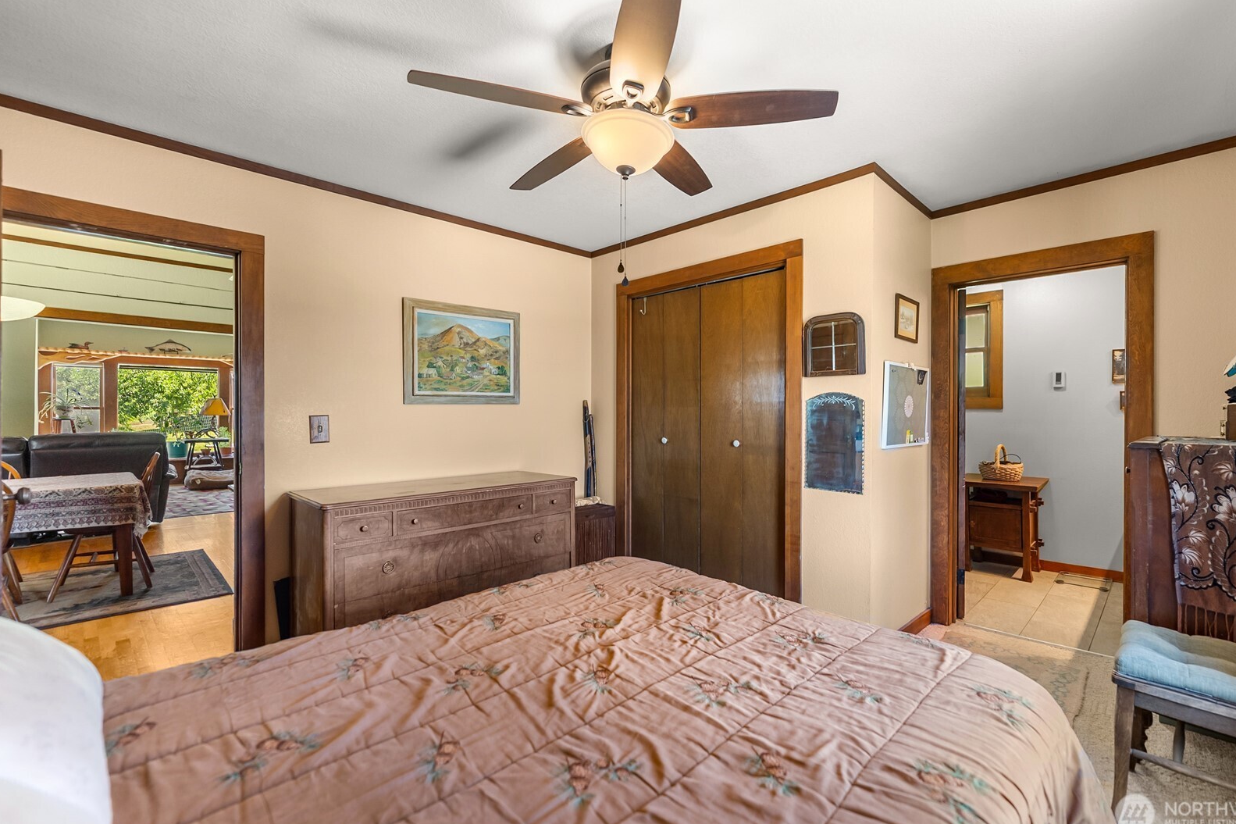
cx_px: 644
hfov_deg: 97.2
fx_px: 544
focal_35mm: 16
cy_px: 401
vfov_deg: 74.2
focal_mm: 14.8
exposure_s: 1/15
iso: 400
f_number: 2.8
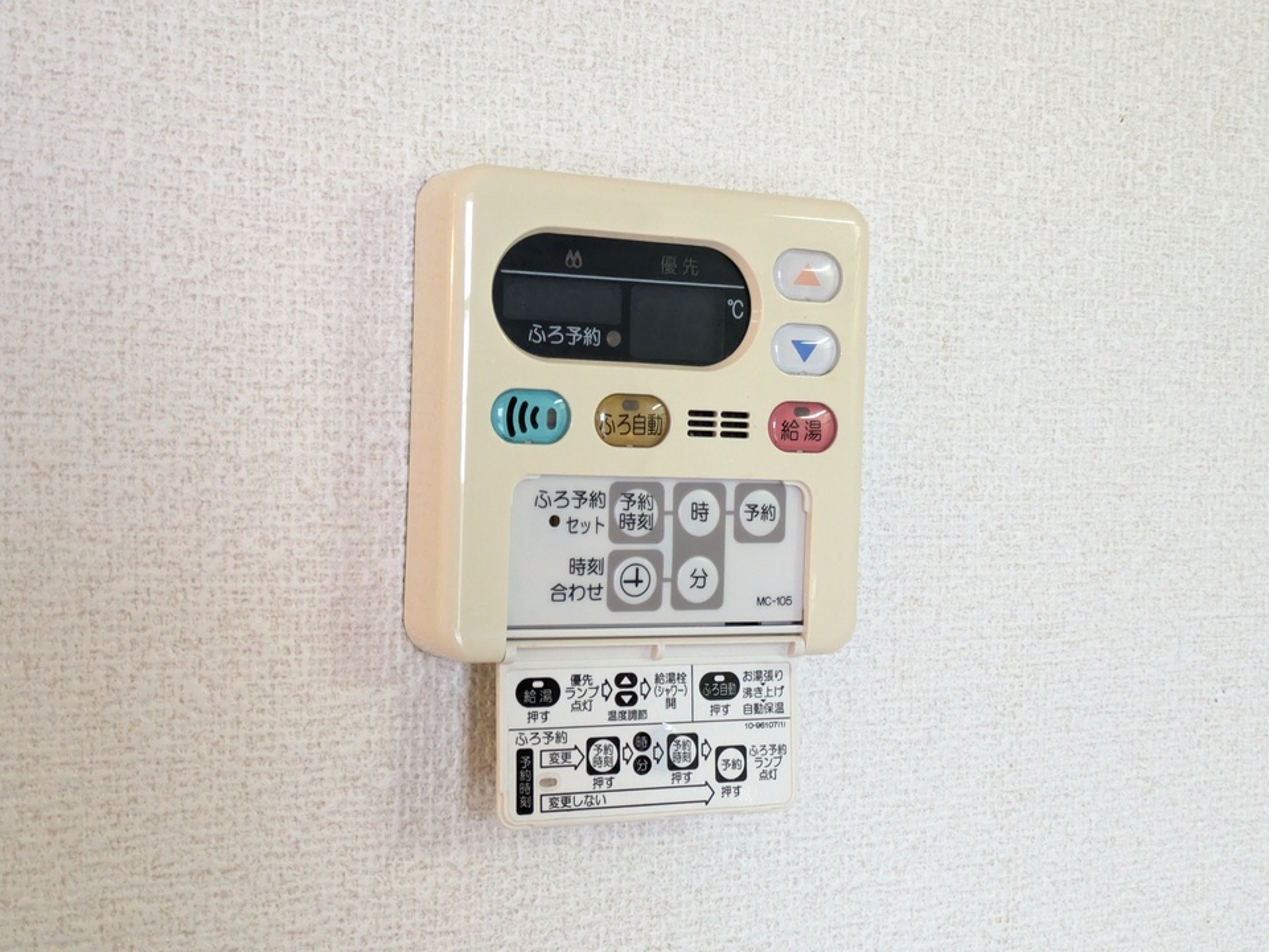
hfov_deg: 37.5
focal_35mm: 51
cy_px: 476
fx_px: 1870
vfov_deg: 28.6
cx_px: 634
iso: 793
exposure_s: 1/60
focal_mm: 5.43
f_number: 1.89
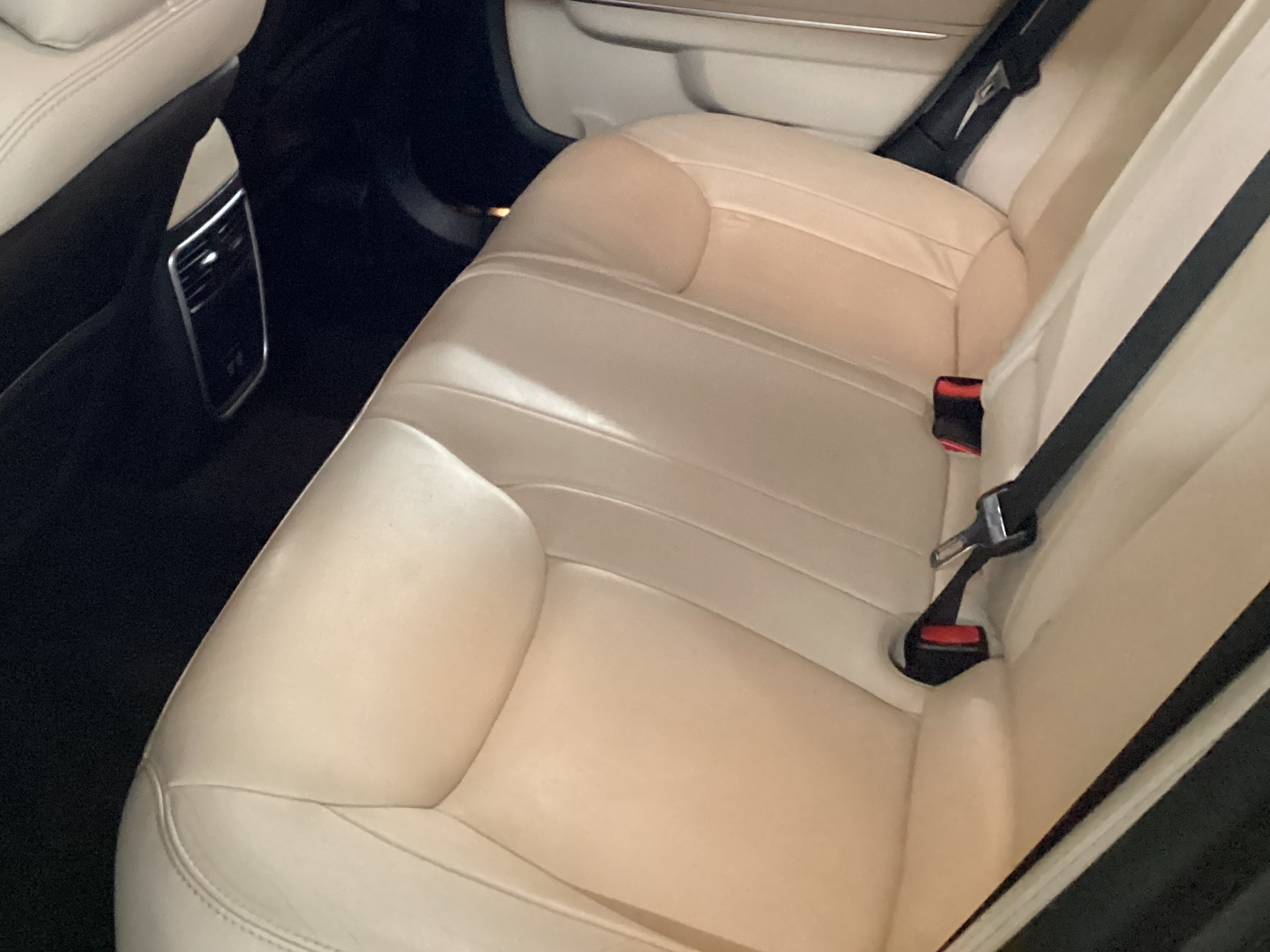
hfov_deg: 38.1
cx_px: 355
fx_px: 1798
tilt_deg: -25.9
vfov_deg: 29.1
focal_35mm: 49
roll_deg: -0.4
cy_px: 202
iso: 640
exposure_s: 1/24
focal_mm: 3.3
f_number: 2.4
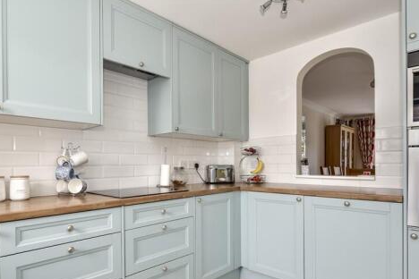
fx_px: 244
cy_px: 165
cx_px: 189
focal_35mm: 21
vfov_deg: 59.1
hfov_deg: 81.0
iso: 640
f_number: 8
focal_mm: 10
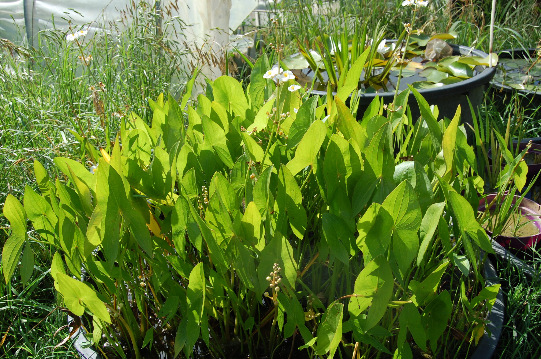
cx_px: 270
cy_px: 180
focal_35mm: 30
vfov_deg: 43.5
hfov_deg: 62.0
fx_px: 450
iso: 200
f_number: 9
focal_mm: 20
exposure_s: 1/320
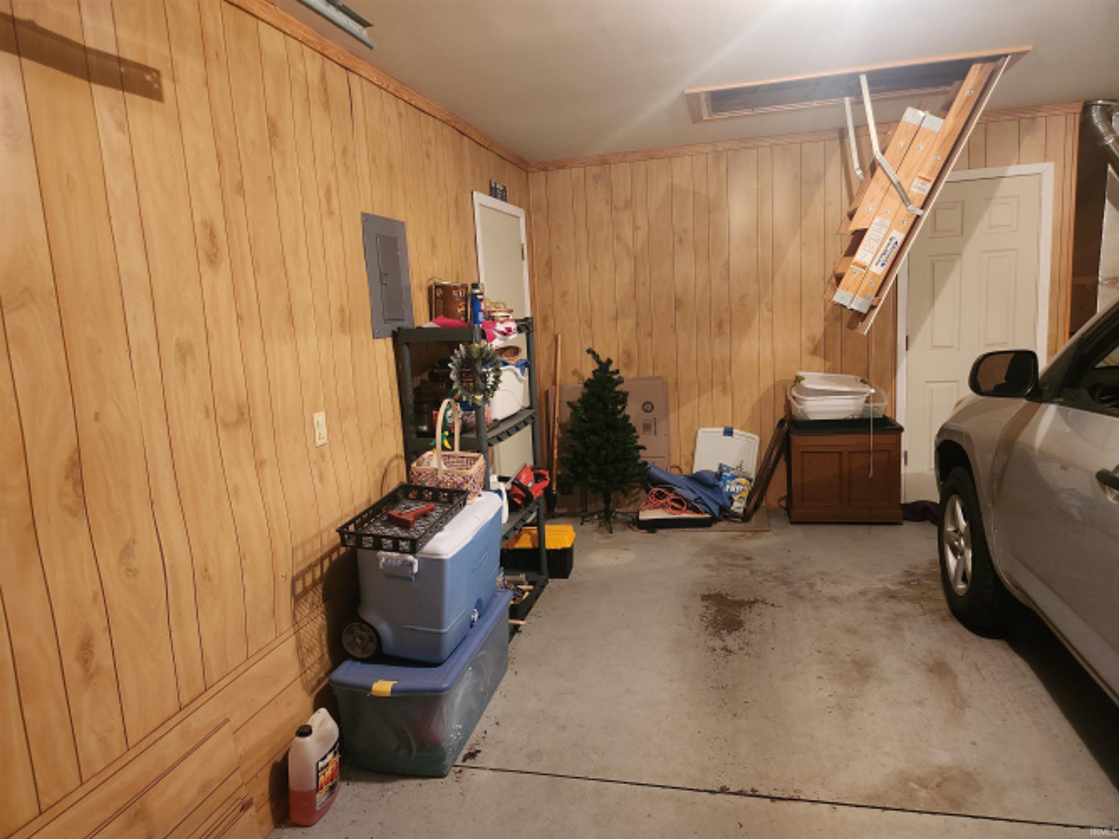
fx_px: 743
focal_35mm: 23
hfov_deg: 73.9
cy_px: 420
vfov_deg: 58.9
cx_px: 560
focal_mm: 5.4
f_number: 1.8
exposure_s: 1/30
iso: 640
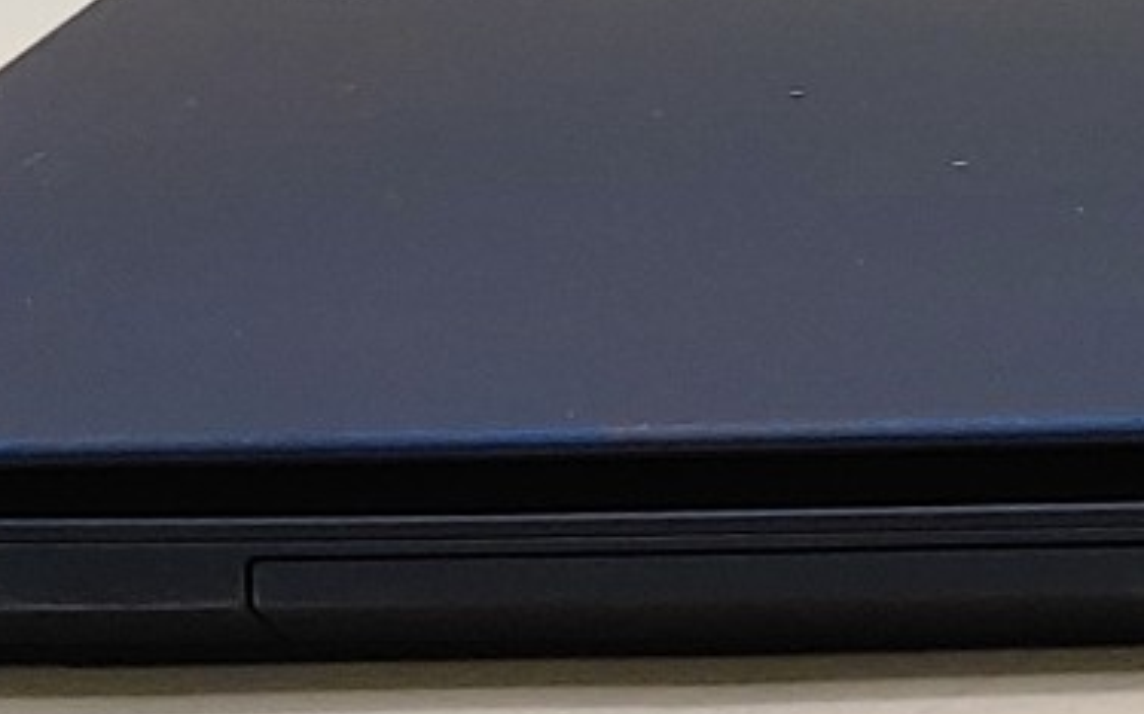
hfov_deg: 12.1
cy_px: -34
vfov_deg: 7.8
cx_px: 1571
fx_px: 5204
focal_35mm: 167
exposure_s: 1/78
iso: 50
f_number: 1.8
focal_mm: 4.36
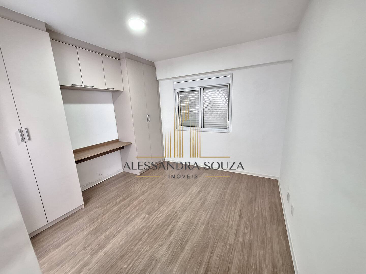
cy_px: 137
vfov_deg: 89.9
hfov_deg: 106.2
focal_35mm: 13
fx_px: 137
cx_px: 183
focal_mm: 1.74
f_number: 2.2
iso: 250
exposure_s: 1/24
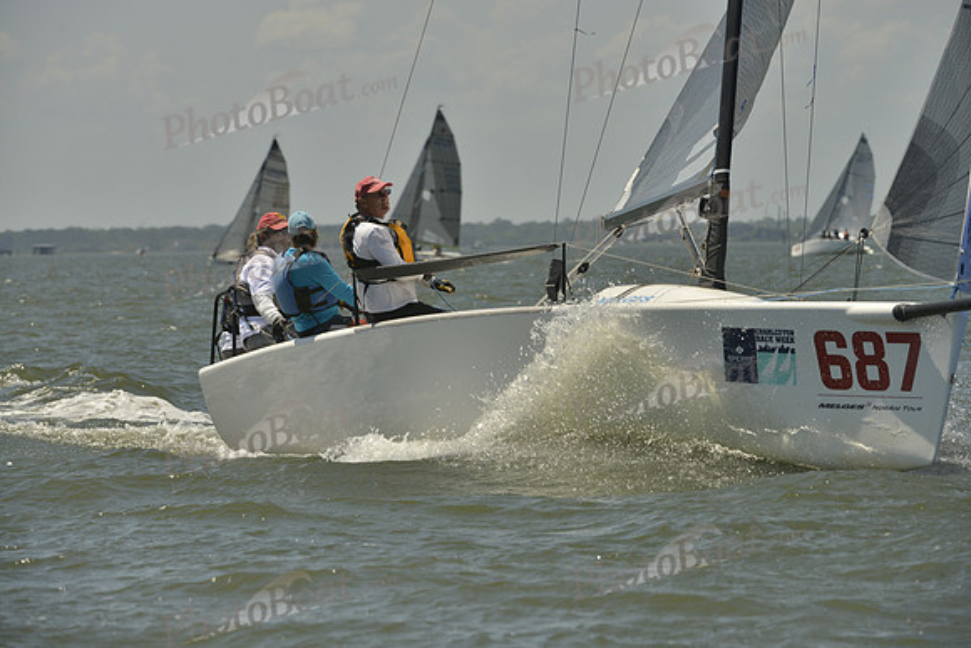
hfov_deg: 8.2
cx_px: 486
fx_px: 6744
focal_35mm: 250
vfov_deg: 5.5
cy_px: 324
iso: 280
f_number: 10
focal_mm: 250
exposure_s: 1/1250
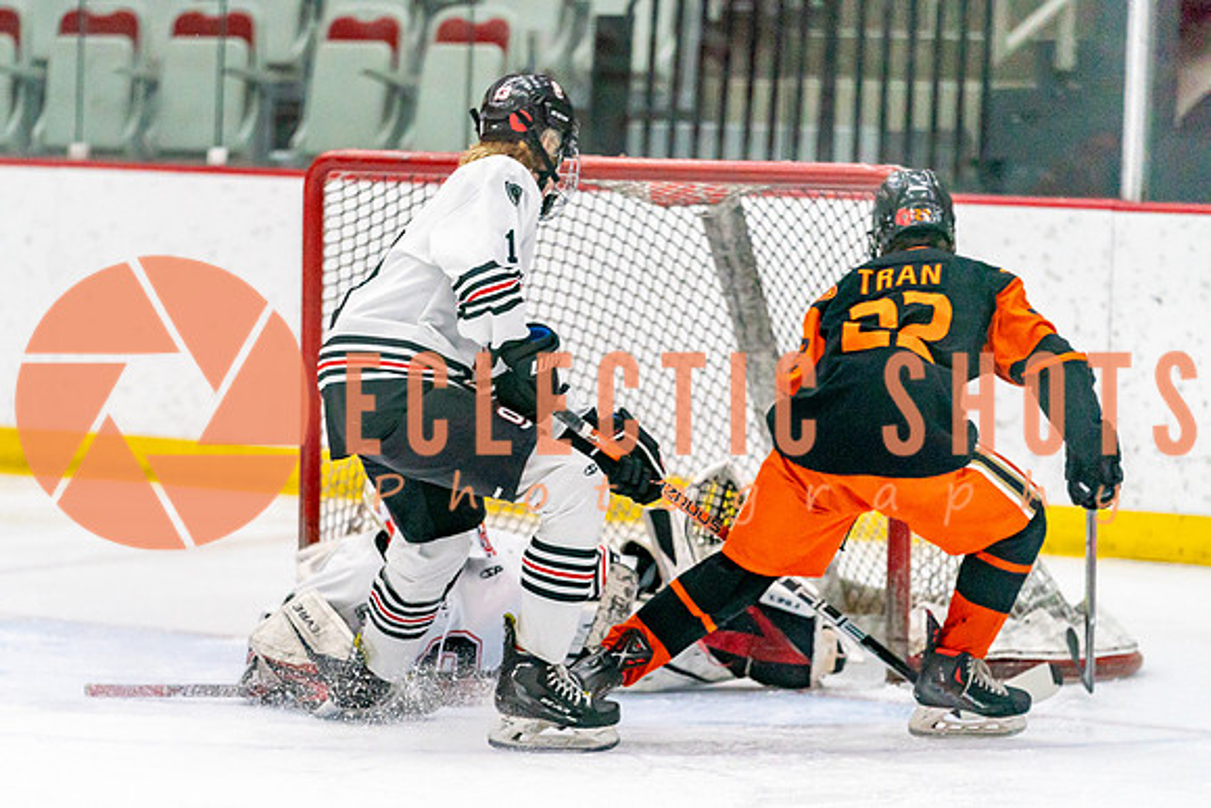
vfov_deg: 5.6
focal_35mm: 248
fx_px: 8332
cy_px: 500
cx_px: 462
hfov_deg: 8.3
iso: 3200
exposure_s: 1/1250
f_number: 2.8
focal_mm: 200
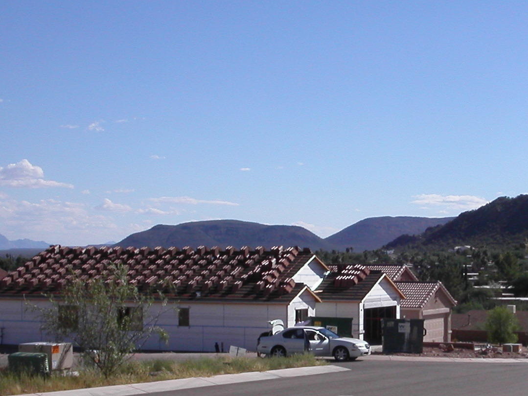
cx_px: 391
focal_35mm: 80
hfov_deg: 24.2
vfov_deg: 18.4
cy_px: 243
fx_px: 1220
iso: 100
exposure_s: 1/750
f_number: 8
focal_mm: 7.8
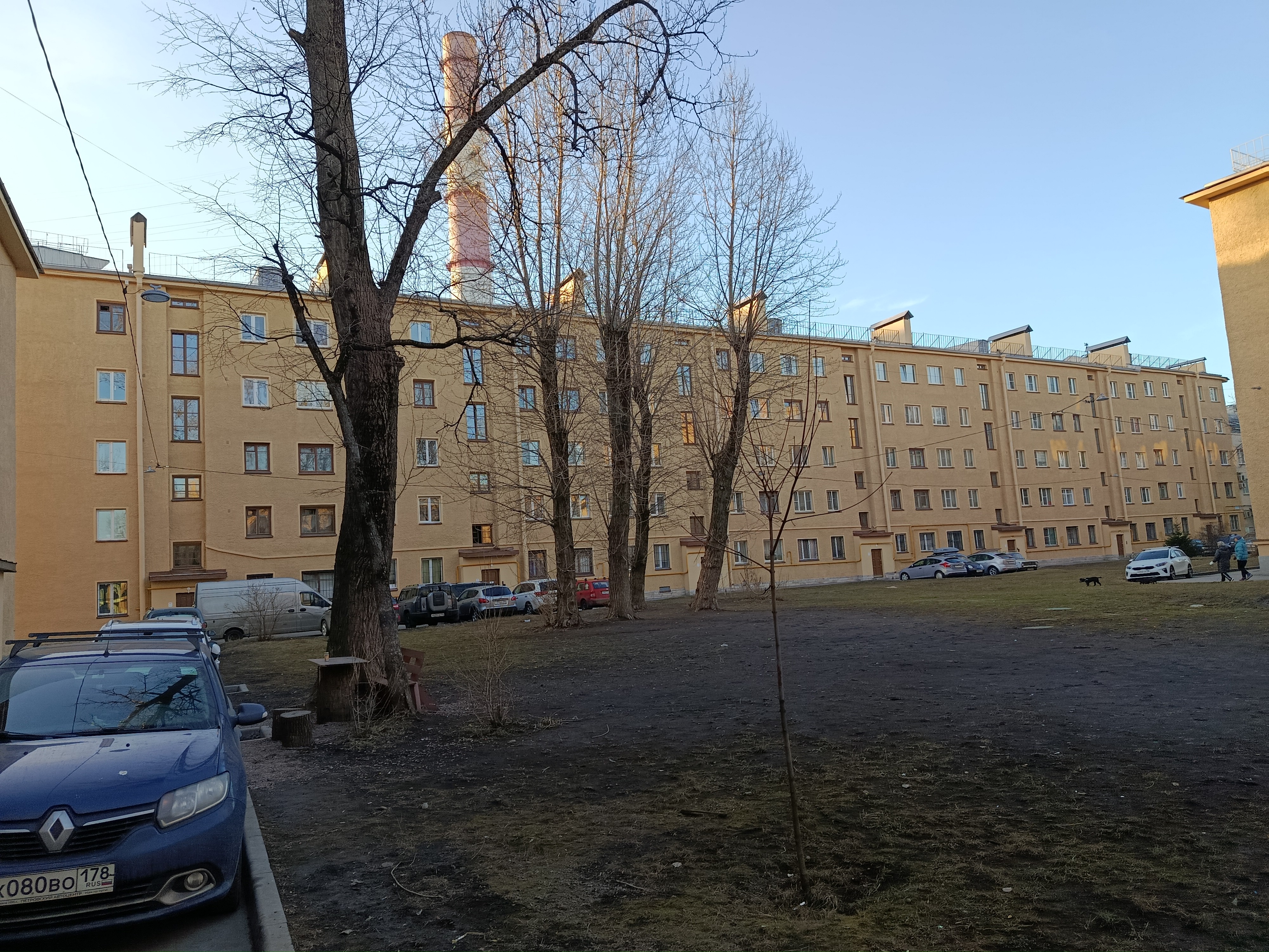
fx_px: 880
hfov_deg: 71.6
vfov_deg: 56.8
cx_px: 634
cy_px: 476
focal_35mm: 24
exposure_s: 1/111
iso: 50
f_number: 1.7
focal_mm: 5.24
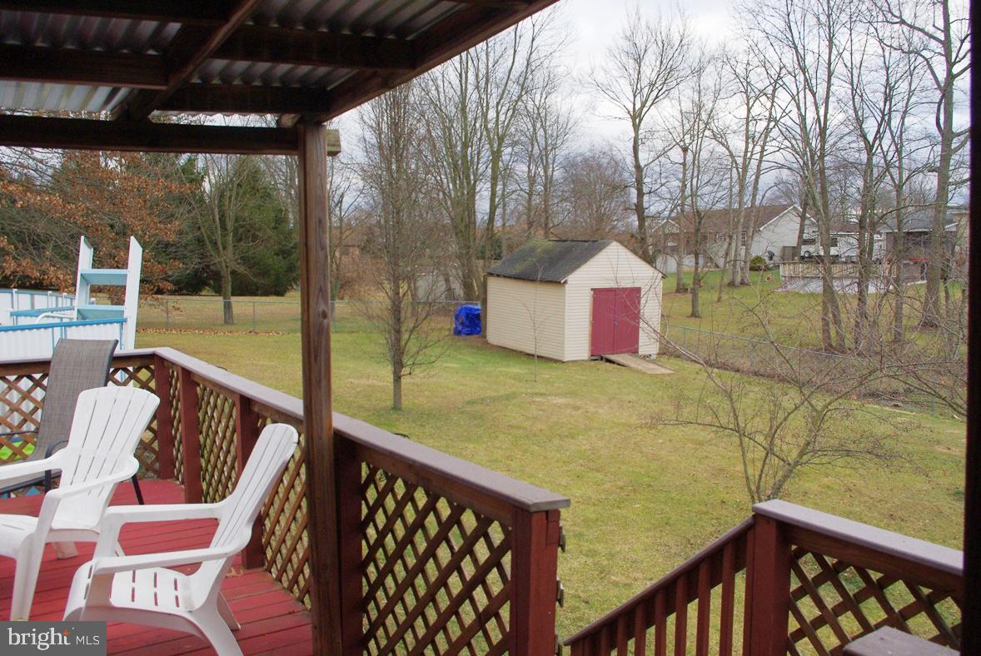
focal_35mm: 30
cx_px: 490
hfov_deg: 61.9
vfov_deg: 43.7
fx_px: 818
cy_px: 328
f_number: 5.6
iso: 200
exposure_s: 1/45
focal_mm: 20
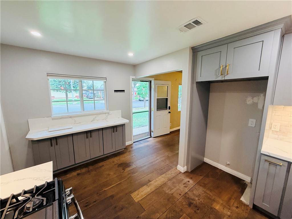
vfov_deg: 85.7
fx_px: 118
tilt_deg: -9.0
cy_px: 110
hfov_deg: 102.1
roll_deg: -0.2
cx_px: 146
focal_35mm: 14
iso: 200
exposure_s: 1/60
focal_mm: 2.22
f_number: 2.2
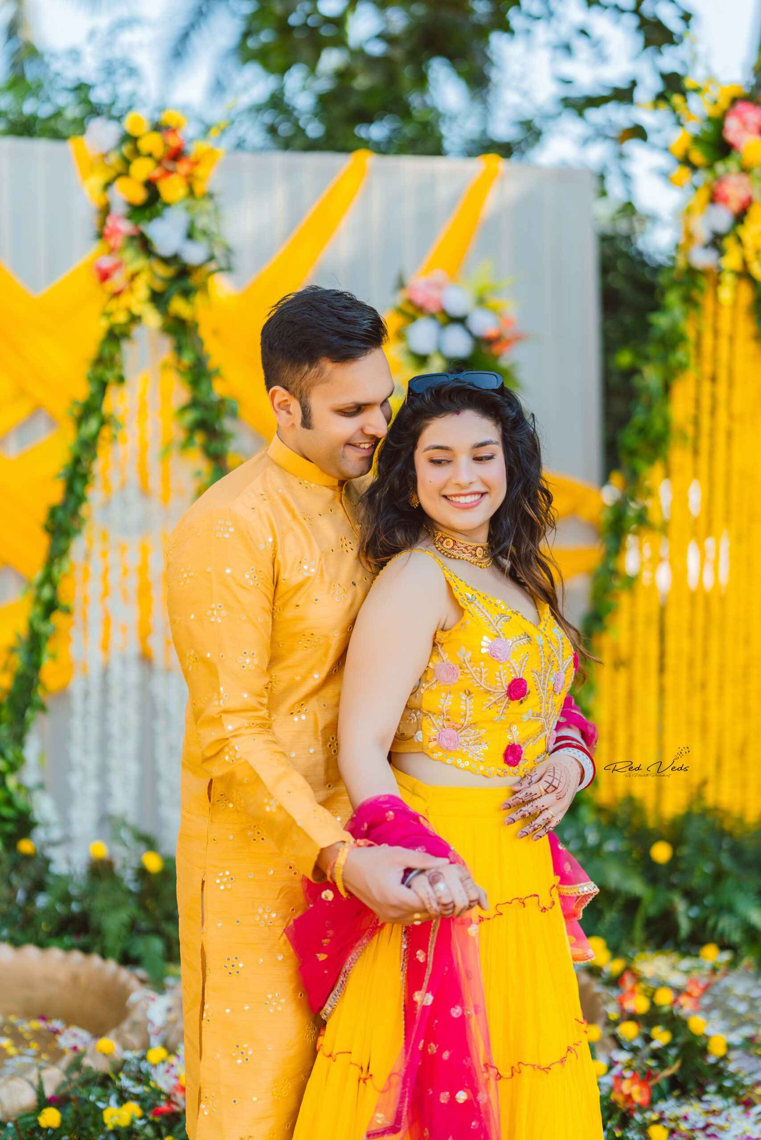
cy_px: 570
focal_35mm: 50
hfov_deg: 27.0
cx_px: 380
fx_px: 1584
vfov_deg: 39.6
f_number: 1.2
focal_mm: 50
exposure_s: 1/1250
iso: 100
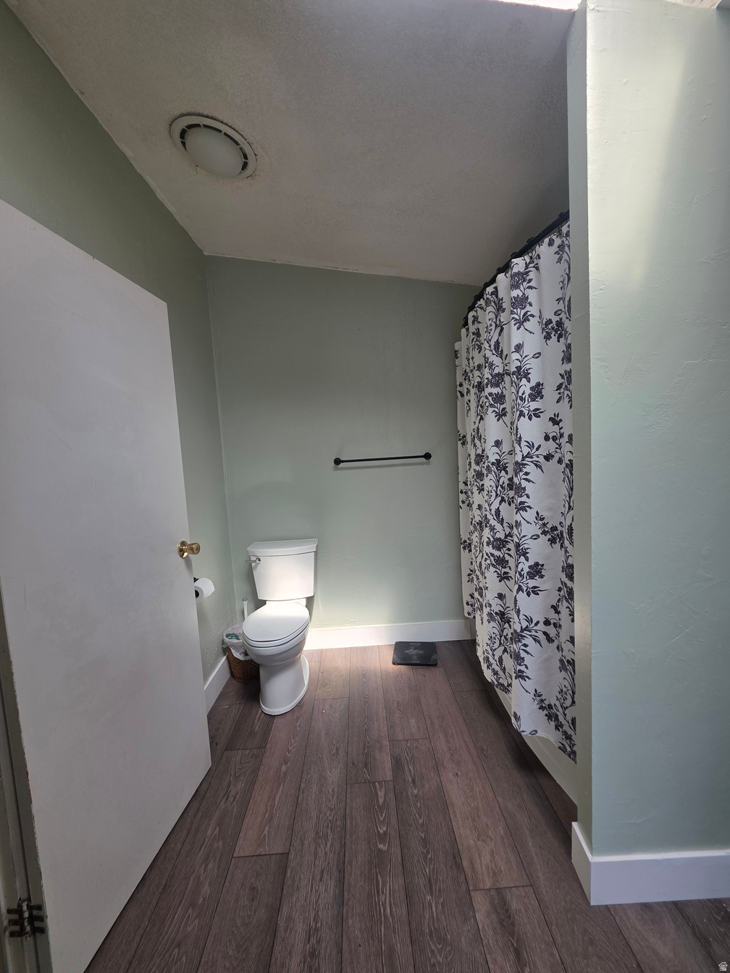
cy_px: 486
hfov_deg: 89.9
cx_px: 365
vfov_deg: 106.2
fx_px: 366
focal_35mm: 13
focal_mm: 2.2
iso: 25
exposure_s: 1/120
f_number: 1.9
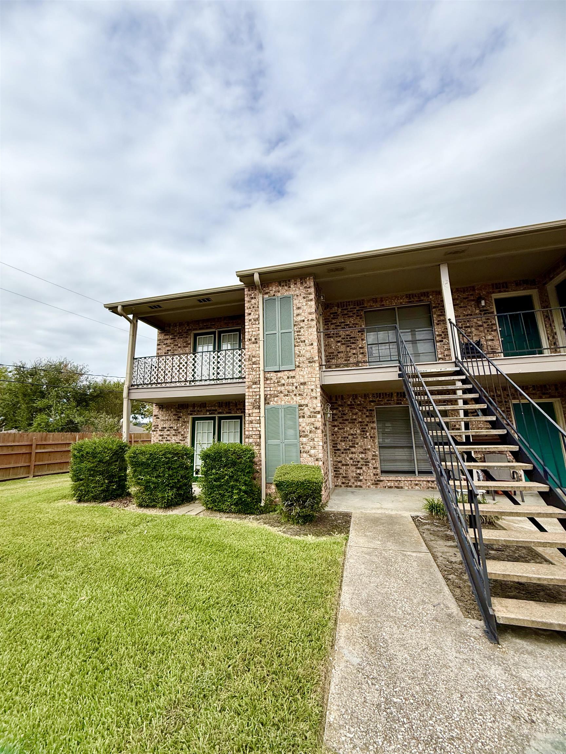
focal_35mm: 14
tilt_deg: +11.5
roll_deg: +1.0
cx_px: 283
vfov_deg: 102.1
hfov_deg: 85.7
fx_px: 305
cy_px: 377
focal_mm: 2.22
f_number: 2.2
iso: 50
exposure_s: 1/1745
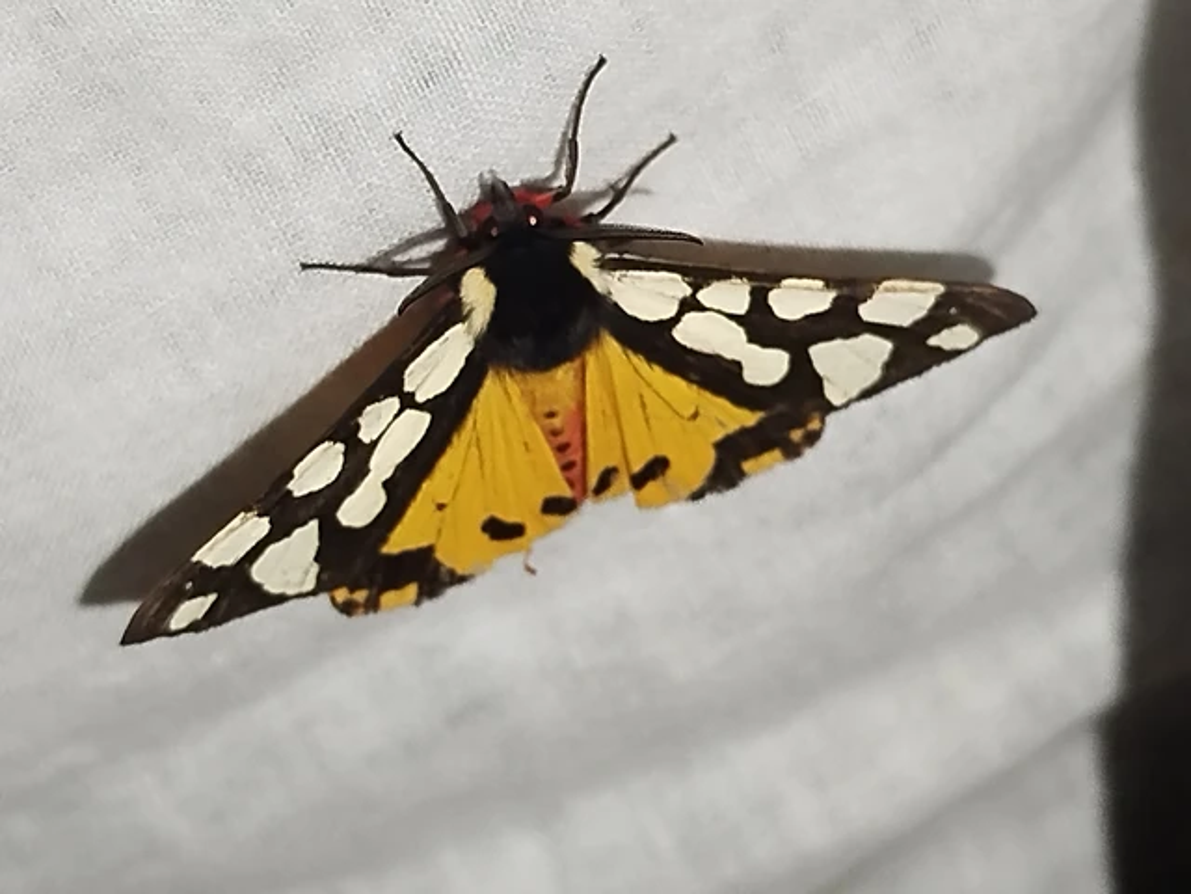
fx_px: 3028
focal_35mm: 88
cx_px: 596
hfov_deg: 22.3
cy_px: 447
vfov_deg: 16.8
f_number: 1.7
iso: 200
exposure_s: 1/50
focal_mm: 5.31
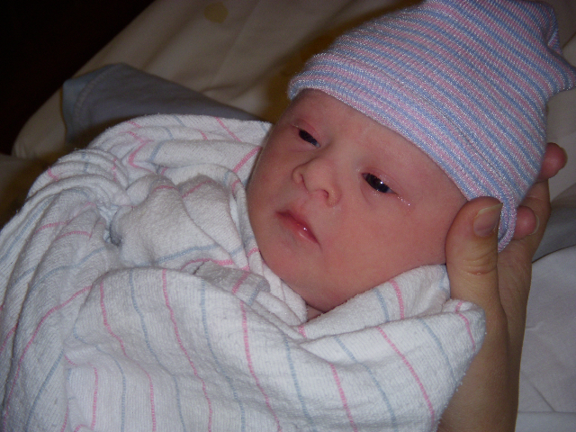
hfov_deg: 25.7
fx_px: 1265
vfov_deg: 19.4
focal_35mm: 76
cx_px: 288
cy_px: 216
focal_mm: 12.6
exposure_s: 1/50
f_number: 3.8
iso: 100
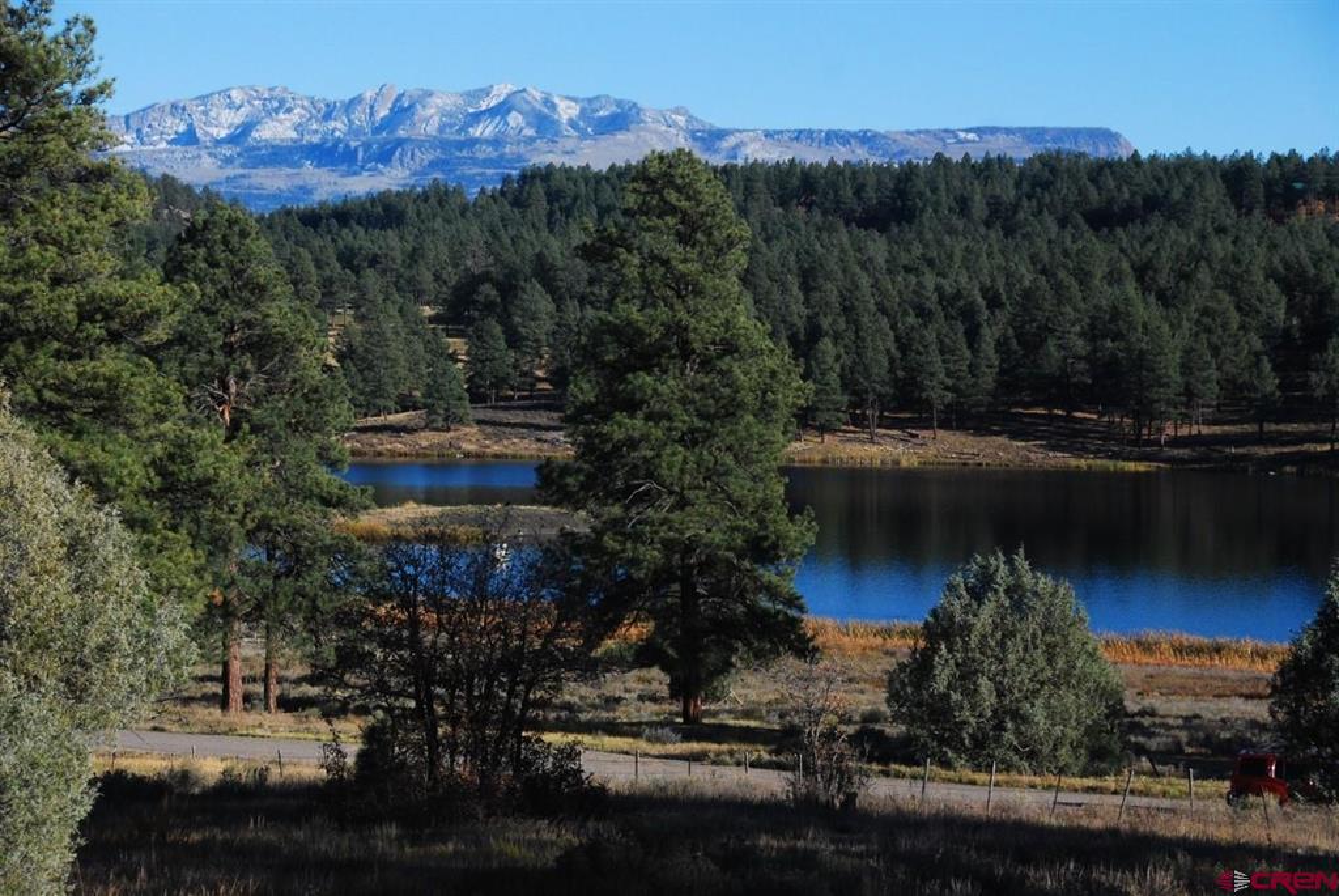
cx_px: 670
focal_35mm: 105
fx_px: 3909
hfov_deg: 19.4
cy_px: 448
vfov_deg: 13.1
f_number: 7.1
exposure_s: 1/1000
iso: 400
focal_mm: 70
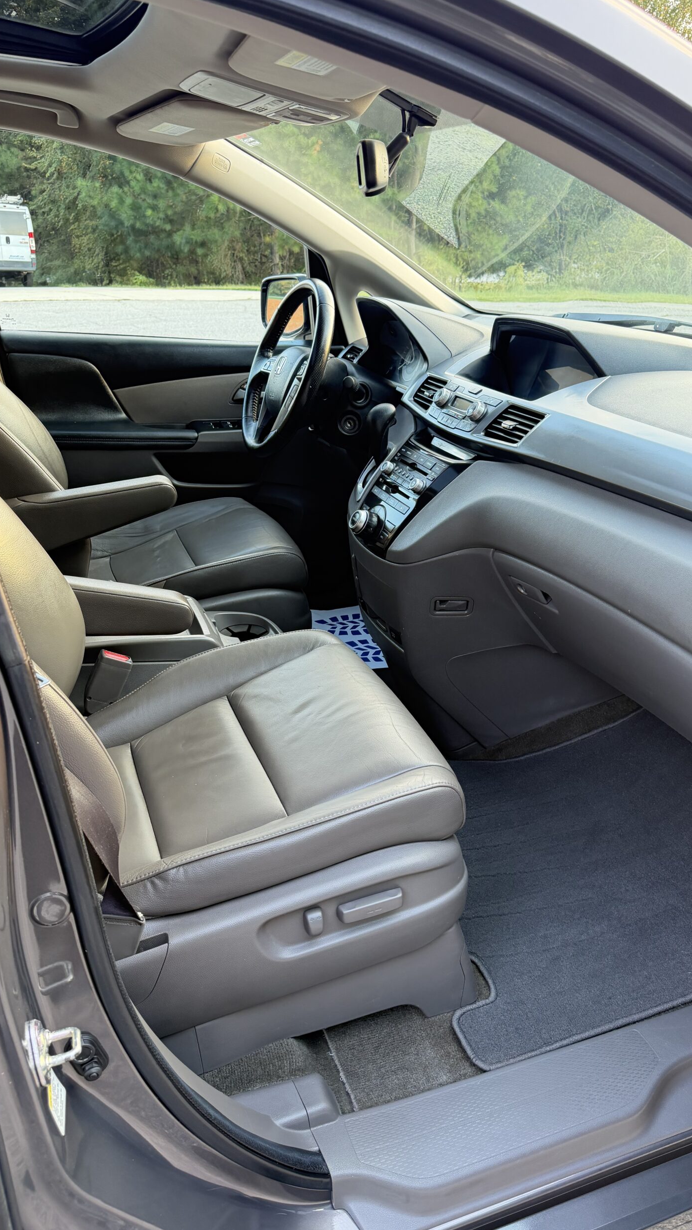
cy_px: 626
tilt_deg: -24.9
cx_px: 359
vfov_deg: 69.8
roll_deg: -1.2
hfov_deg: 42.9
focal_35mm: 27
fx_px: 880
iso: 200
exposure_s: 1/60
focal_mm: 6.76
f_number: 1.78
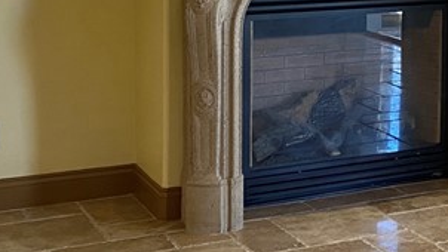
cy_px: -62
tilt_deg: -3.0
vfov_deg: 12.3
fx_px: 1141
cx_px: 516
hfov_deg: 20.9
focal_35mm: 96
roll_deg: -1.1
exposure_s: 1/60
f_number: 1.8
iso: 100
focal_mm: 4.25
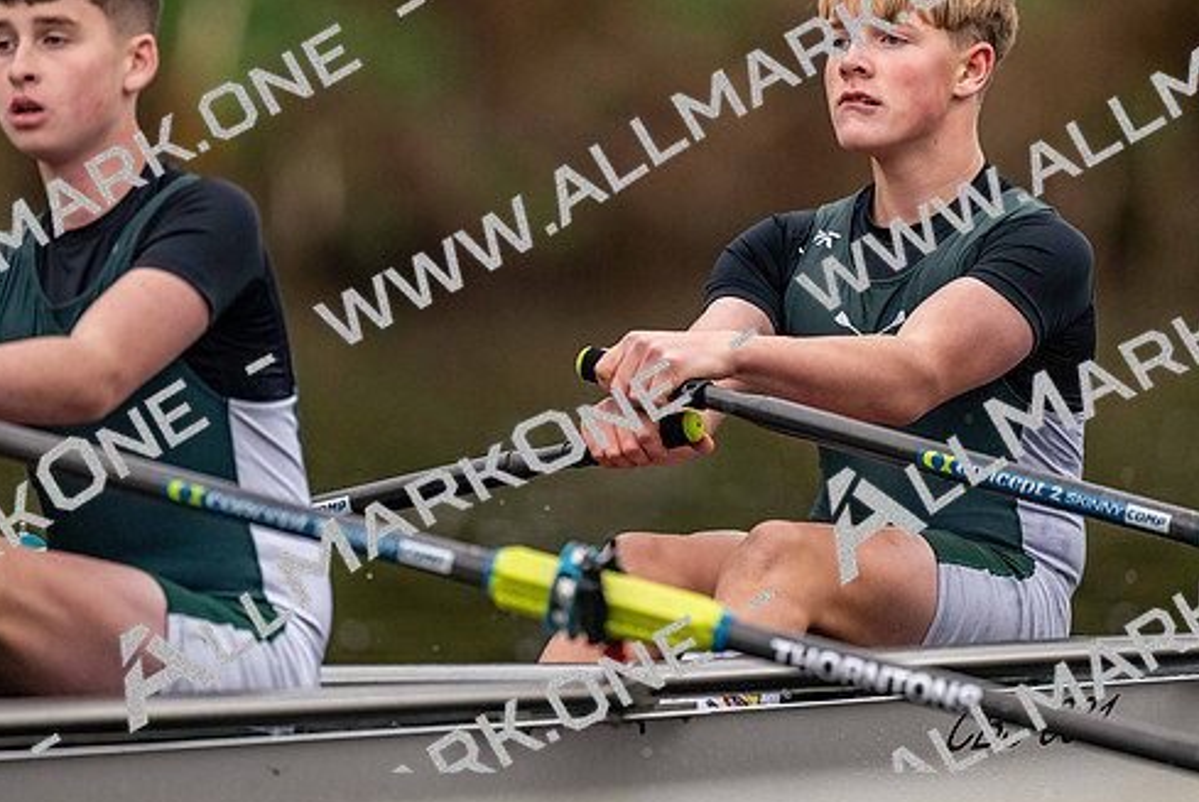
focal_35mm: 711
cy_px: 352
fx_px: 23701
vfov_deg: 1.9
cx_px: 618
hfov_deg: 2.9
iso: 3600
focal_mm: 600
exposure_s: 1/2500
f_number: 4
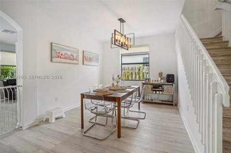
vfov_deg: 73.6
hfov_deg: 96.8
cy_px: 76
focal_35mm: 16
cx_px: 116
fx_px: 103
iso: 400
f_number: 8
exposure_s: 1/20
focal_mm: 16
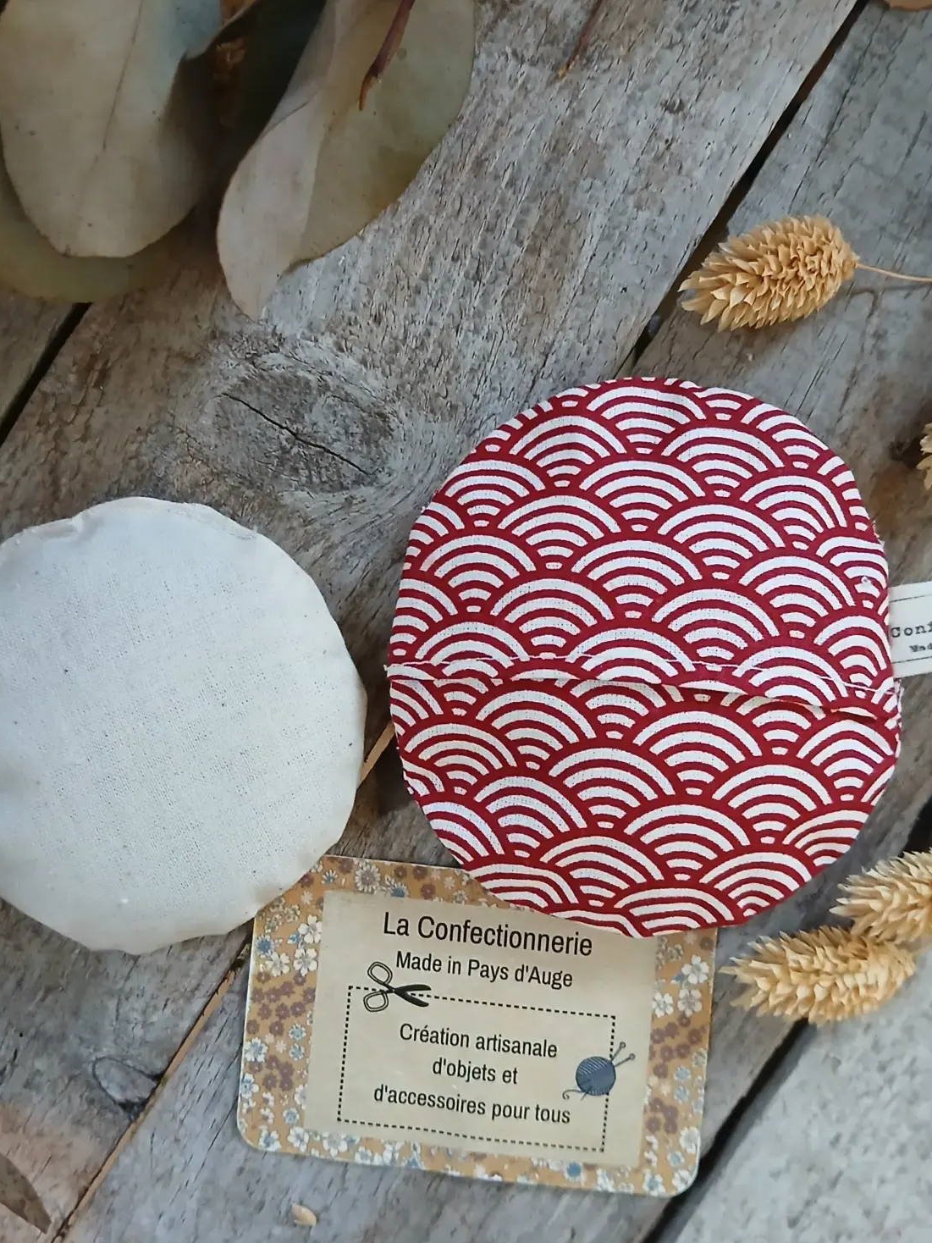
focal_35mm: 34
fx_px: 1221
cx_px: 424
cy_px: 638
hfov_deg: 41.8
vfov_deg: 54.0
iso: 320
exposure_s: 1/25
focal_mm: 3.98
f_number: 1.8
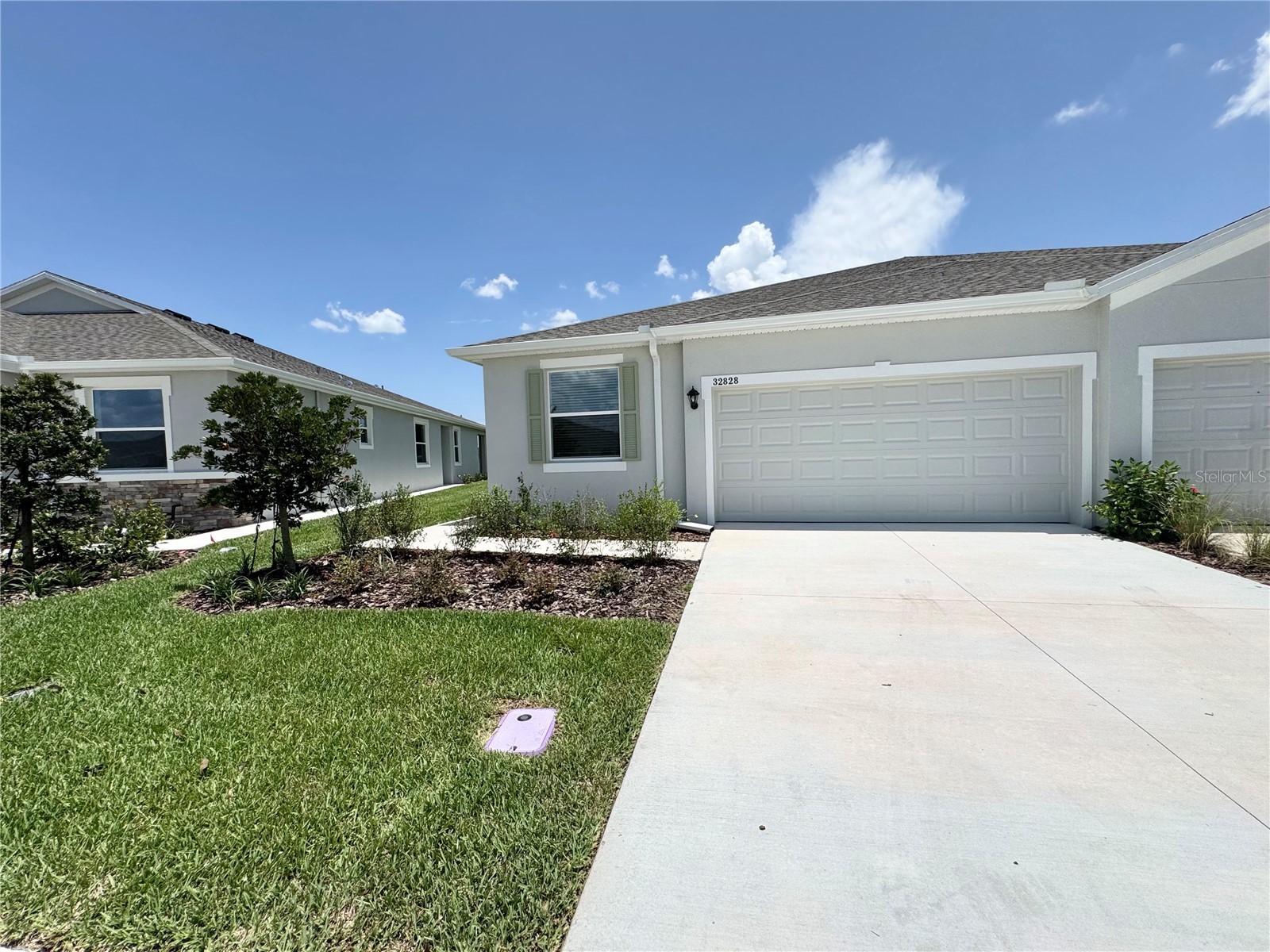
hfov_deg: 102.1
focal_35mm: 14
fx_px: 514
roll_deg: +1.2
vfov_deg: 85.7
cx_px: 635
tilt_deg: -1.0
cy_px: 476
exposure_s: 1/3906
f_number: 2.2
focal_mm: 2.22
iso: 40
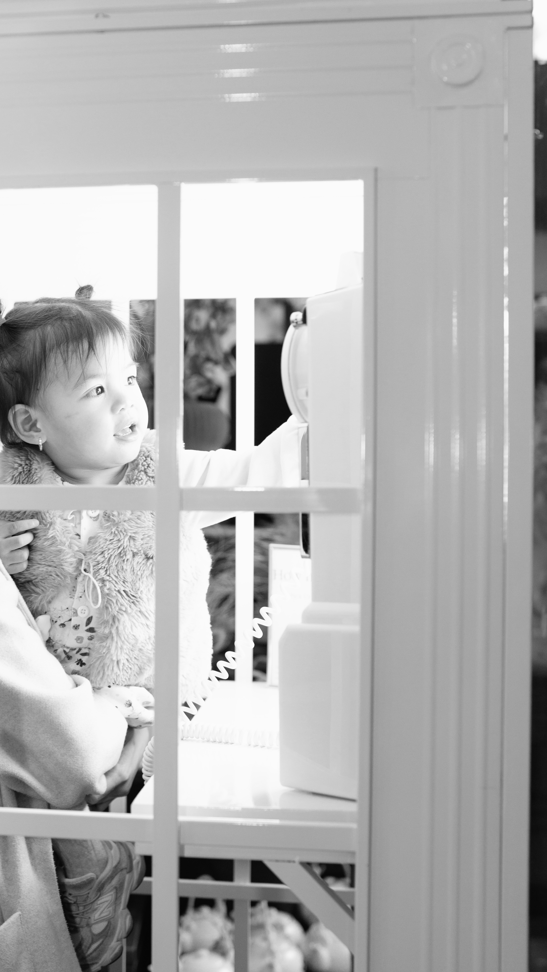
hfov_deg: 22.4
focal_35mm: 53
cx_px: 119
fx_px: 1367
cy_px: 457
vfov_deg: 39.2
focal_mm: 35
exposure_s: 1/60
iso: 800
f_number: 2.2
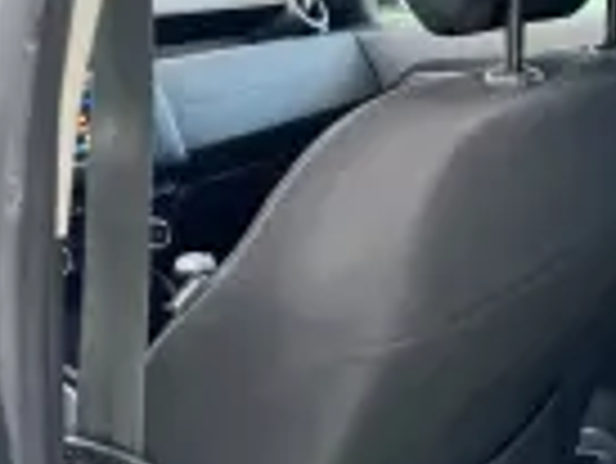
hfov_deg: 26.2
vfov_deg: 23.2
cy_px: 149
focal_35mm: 63
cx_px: 796
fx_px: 1122
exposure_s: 1/60
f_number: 1.78
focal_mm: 6.76
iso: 250
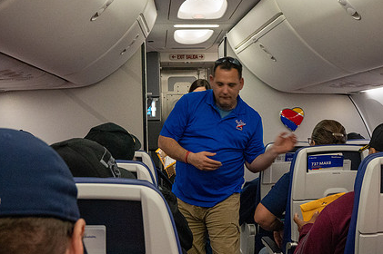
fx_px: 542
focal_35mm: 51
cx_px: 215
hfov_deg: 38.9
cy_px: 133
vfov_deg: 26.4
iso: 12800
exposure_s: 1/80
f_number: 11
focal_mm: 37
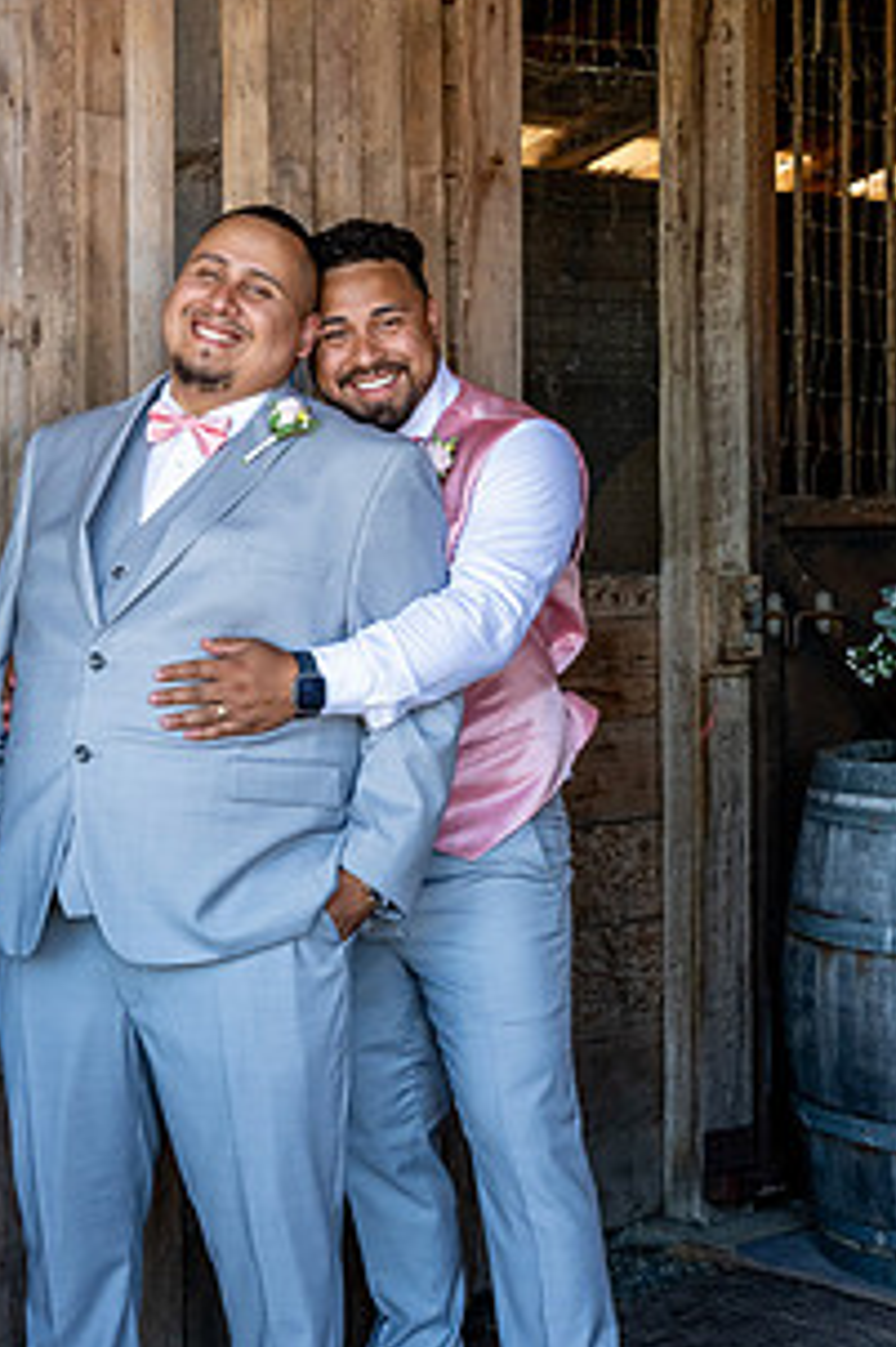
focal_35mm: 70
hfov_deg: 19.4
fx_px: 2616
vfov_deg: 28.9
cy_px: 696
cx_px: 316
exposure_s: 1/400
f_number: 4
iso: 1600
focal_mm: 47
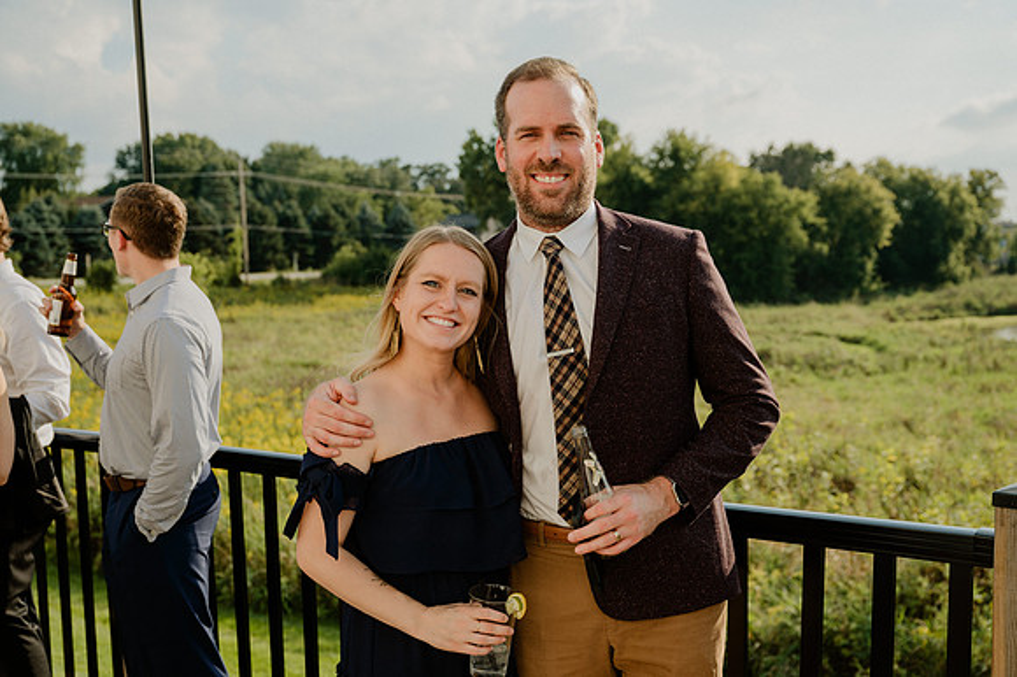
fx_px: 1166
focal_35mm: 41
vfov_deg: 32.4
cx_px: 506
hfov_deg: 47.1
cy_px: 338
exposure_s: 1/800
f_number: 4
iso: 100
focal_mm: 41
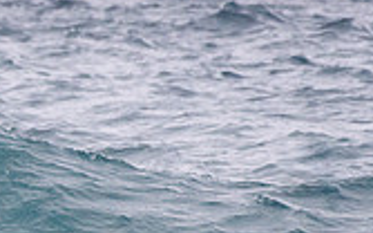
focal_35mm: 2176
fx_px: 22098
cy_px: 230
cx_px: -389
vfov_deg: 0.6
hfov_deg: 1.0
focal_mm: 500
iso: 1100
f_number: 5.6
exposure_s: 1/2000
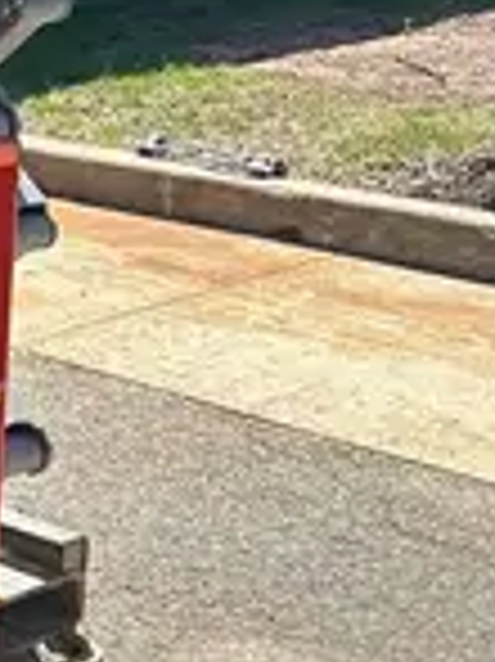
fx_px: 2482
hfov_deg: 10.5
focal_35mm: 130
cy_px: 119
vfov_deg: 15.1
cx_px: -482
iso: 50
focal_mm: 5.7
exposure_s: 1/1431
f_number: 1.5
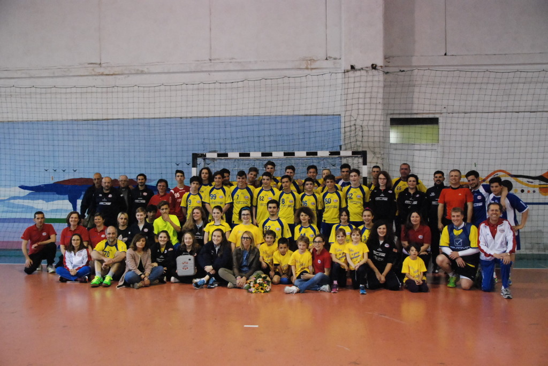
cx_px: 274
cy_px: 183
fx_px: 503
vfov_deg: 40.1
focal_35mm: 33
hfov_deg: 57.2
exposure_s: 1/125
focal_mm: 22
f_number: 3.8
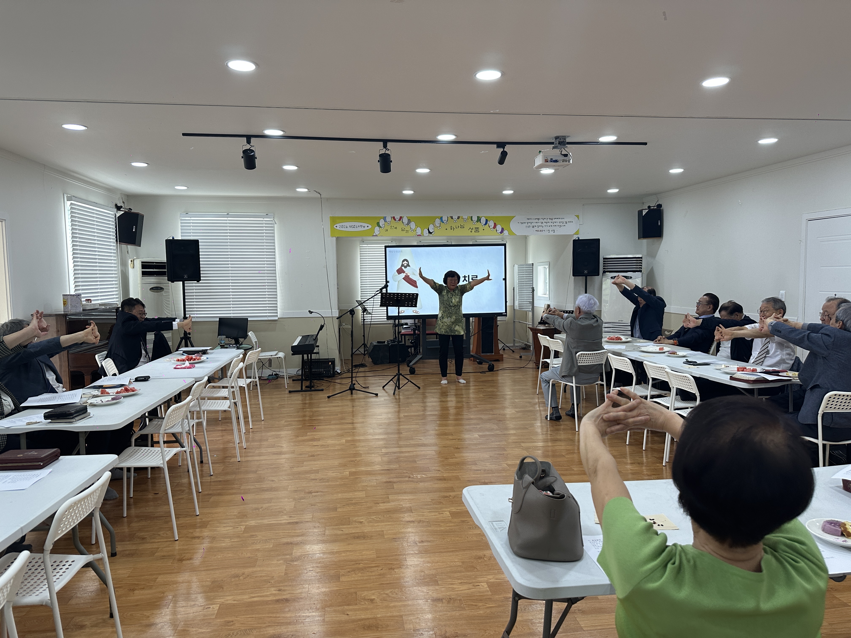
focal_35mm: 24
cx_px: 426
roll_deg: +0.2
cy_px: 319
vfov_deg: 56.8
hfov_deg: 71.6
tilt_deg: -3.8
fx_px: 590
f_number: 1.78
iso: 125
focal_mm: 6.86
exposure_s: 1/120
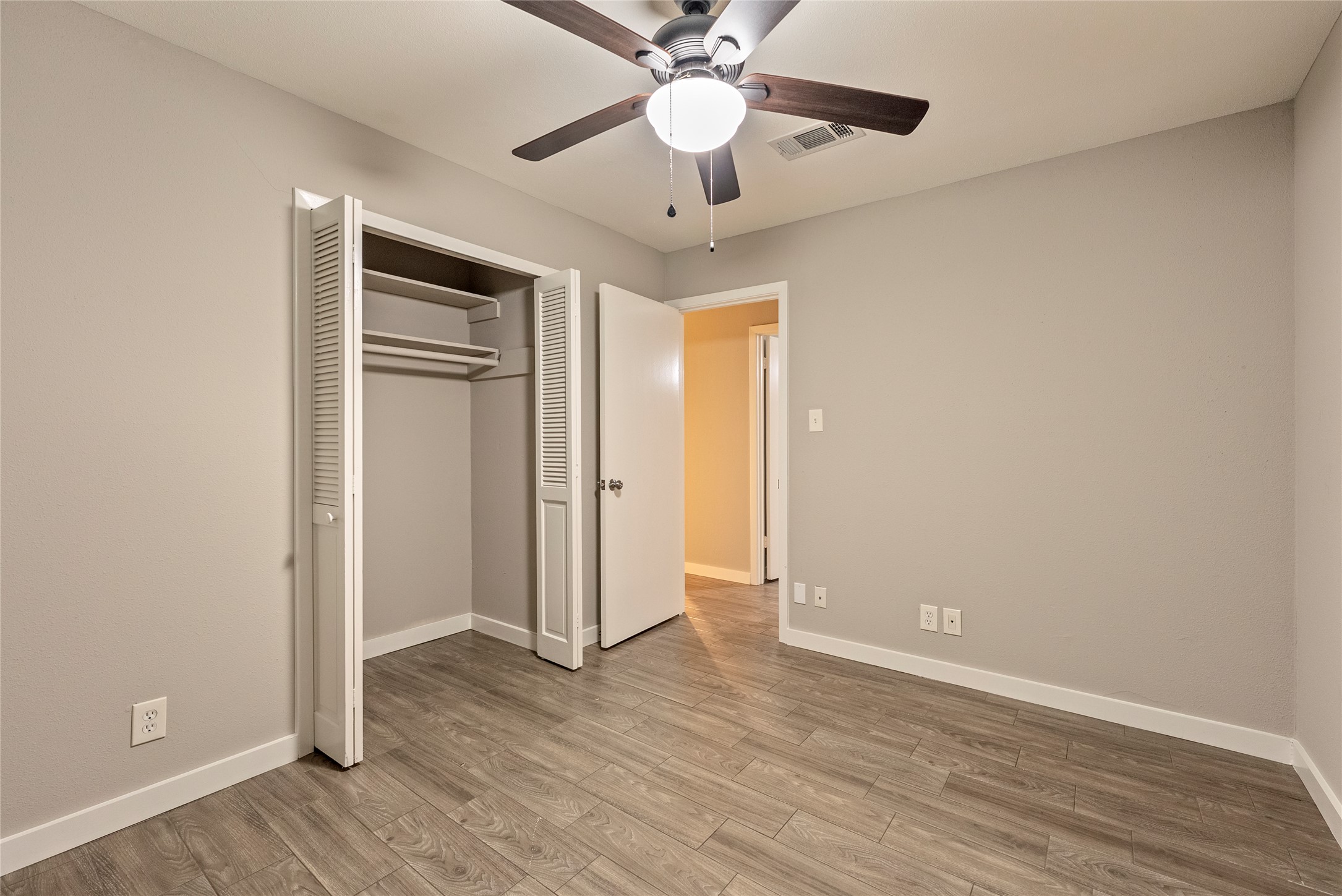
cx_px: 671
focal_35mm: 15
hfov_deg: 99.6
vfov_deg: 76.6
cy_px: 448
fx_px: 567
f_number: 7.1
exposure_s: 1/2
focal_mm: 15.2
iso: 800
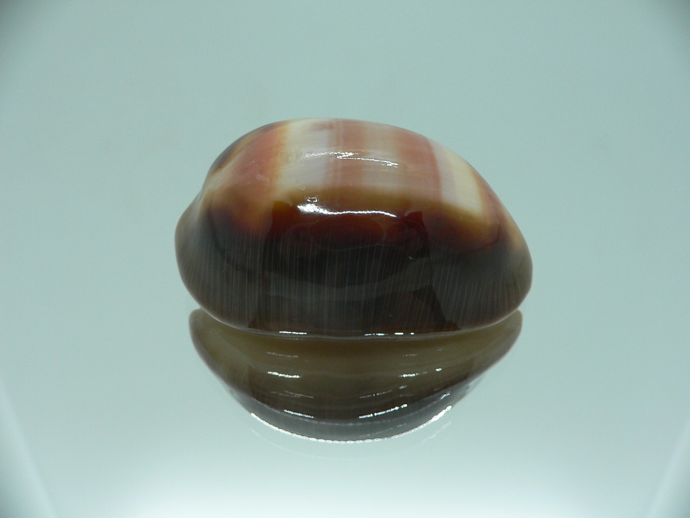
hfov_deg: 52.6
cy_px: 259
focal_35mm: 35
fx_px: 698
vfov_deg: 40.7
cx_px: 345
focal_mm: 4.6
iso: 100
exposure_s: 1/60
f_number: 2.8
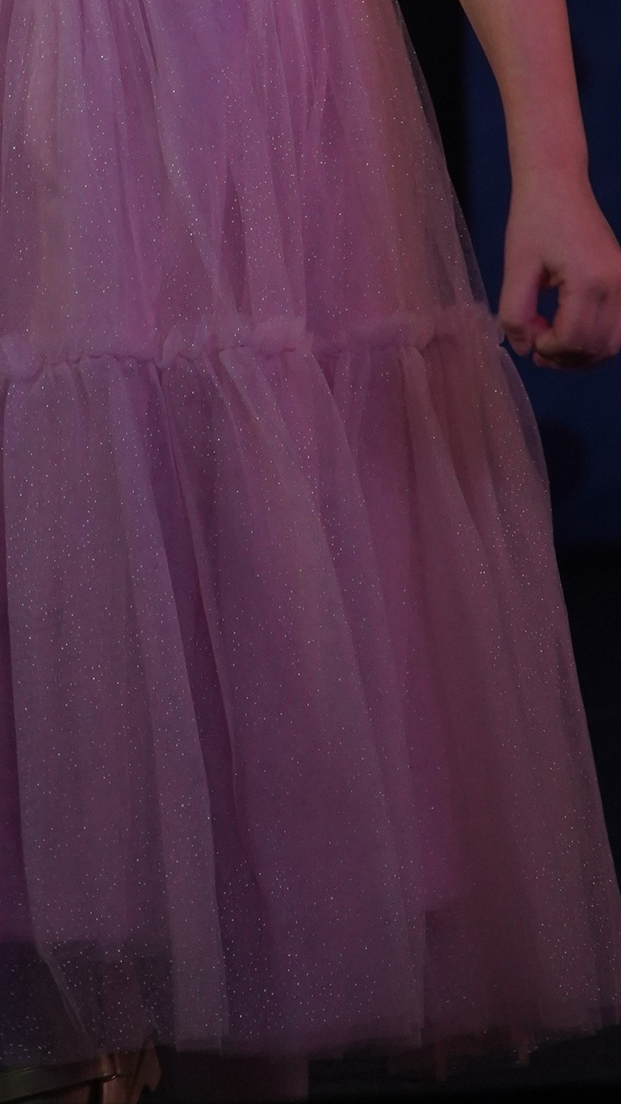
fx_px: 25940
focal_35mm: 886
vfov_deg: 2.4
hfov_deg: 1.4
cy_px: -319
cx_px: 126
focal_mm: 300
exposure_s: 1/400
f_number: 6.3
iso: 2000
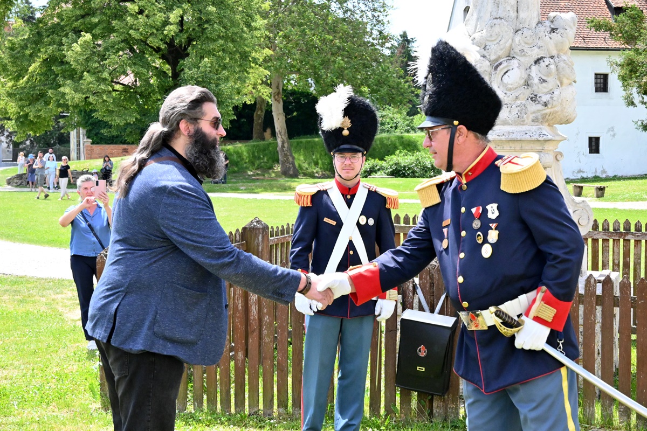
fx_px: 1078
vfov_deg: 22.6
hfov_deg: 33.4
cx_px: 324
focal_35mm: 60
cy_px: 216
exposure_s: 1/4000
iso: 4500
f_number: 7.1
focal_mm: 40
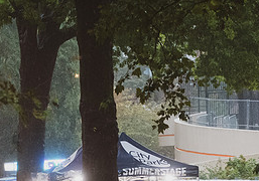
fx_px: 1403
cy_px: 192
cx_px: 144
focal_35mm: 192
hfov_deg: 10.5
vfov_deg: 7.4
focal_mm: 80
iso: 6400
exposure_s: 1/320
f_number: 3.5
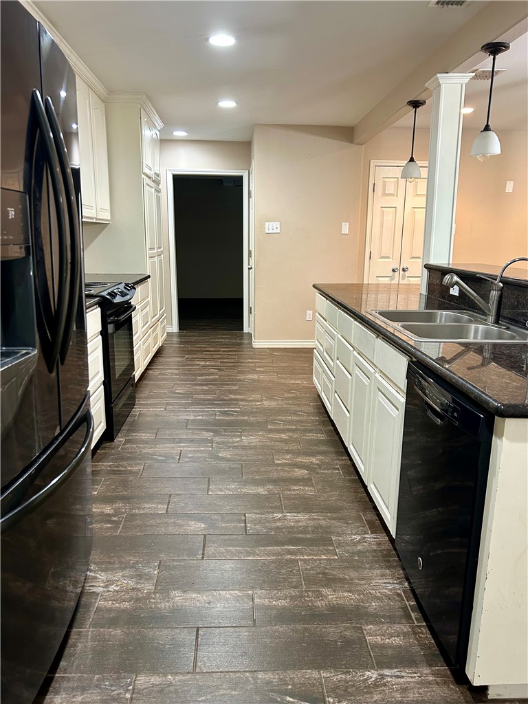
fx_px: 529
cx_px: 264
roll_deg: -0.4
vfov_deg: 67.3
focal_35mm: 26
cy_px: 352
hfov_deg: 53.1
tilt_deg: -13.0
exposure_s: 1/60
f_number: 1.5
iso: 200
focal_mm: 5.7
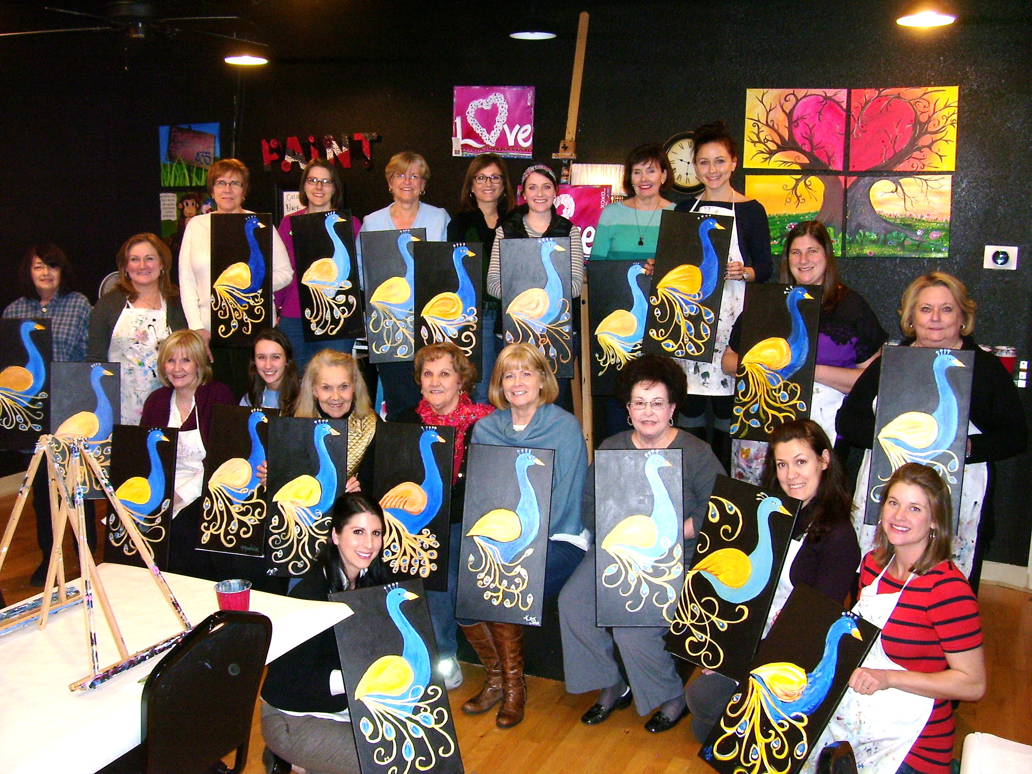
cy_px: 387
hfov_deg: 54.0
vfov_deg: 41.8
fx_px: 1014
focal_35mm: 34
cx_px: 516
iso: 80
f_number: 2.7
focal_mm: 5.6
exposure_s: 1/60
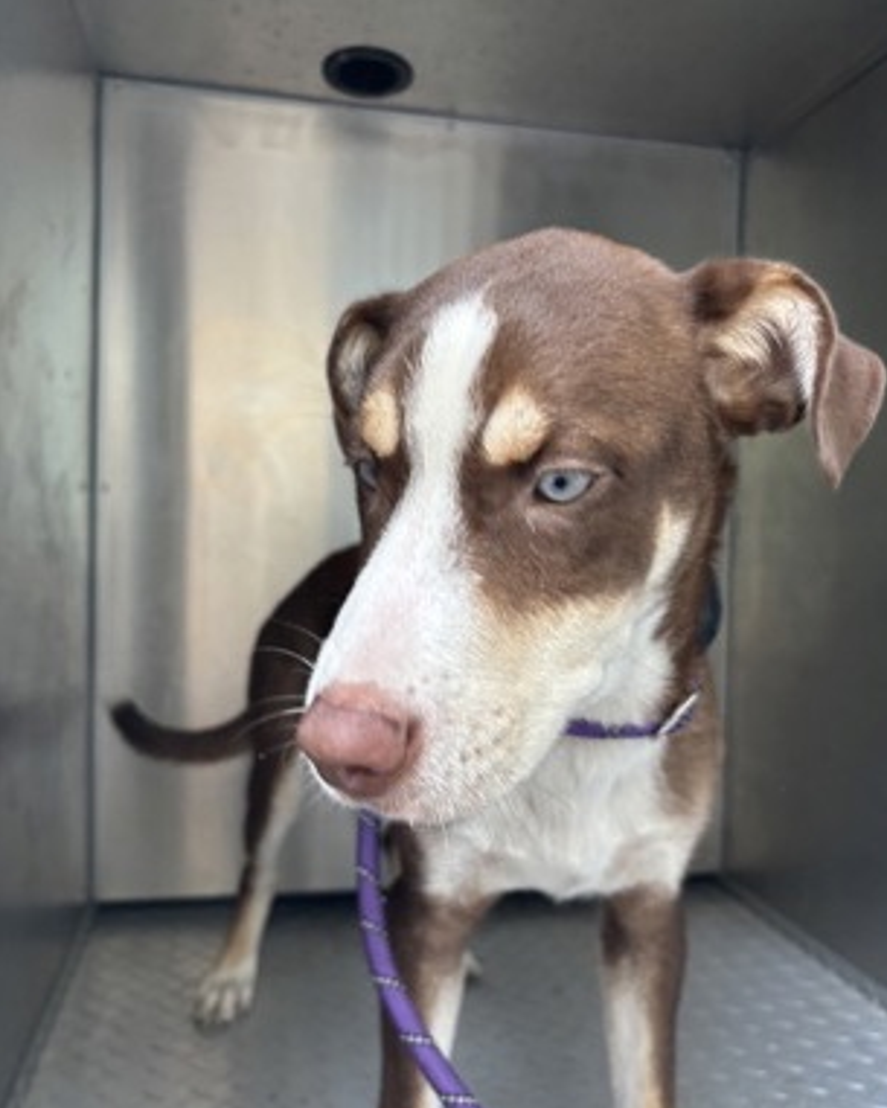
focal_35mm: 28
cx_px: 452
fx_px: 918
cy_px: 587
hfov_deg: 51.5
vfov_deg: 62.1
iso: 100
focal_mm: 5.96
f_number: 1.6
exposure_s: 1/121
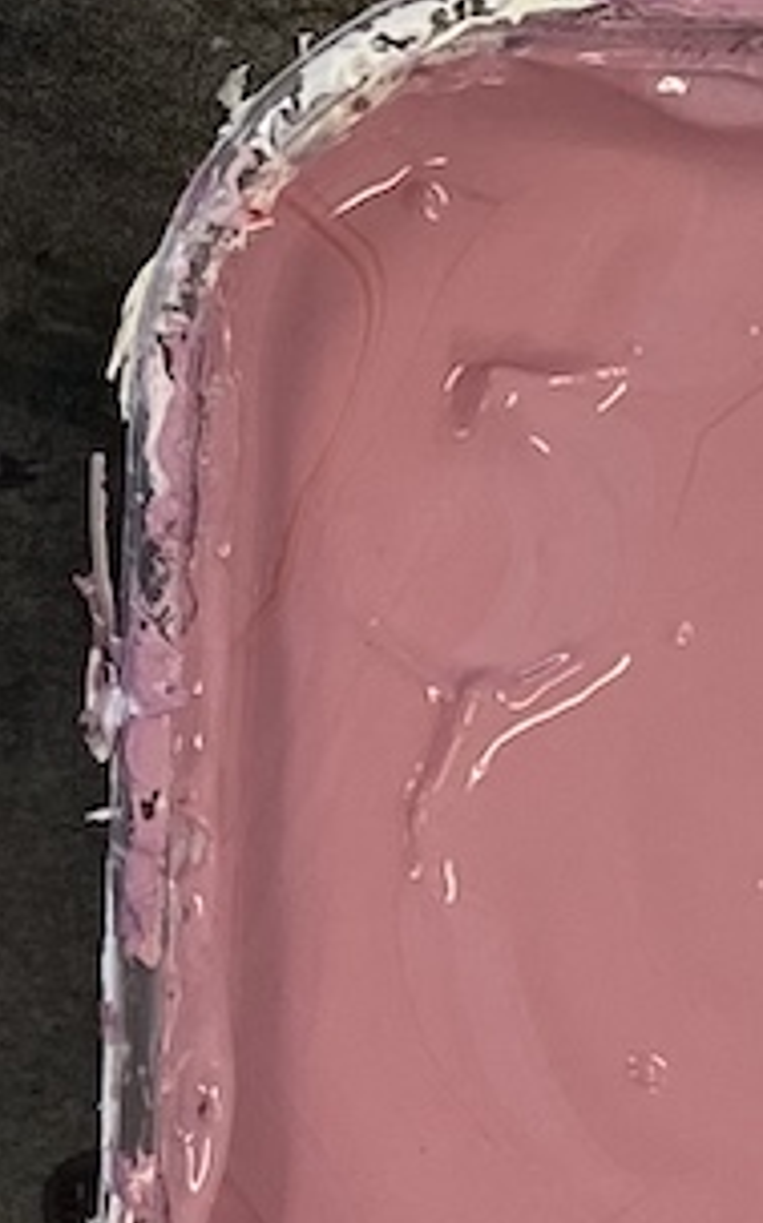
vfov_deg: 11.4
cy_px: 105
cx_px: -363
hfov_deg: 7.1
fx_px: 6064
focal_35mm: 182
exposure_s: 1/100
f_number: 1.8
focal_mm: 4.25
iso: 100
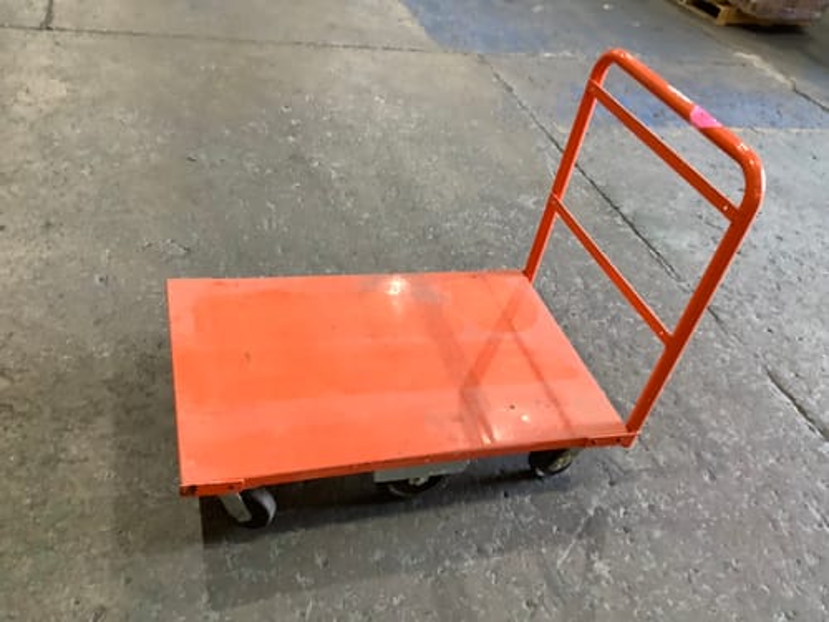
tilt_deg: -35.9
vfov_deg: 45.4
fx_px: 742
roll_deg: -9.6
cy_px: 311
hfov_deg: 58.4
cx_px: 414
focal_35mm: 31
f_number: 2.4
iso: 250
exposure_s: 1/50
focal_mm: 3.3
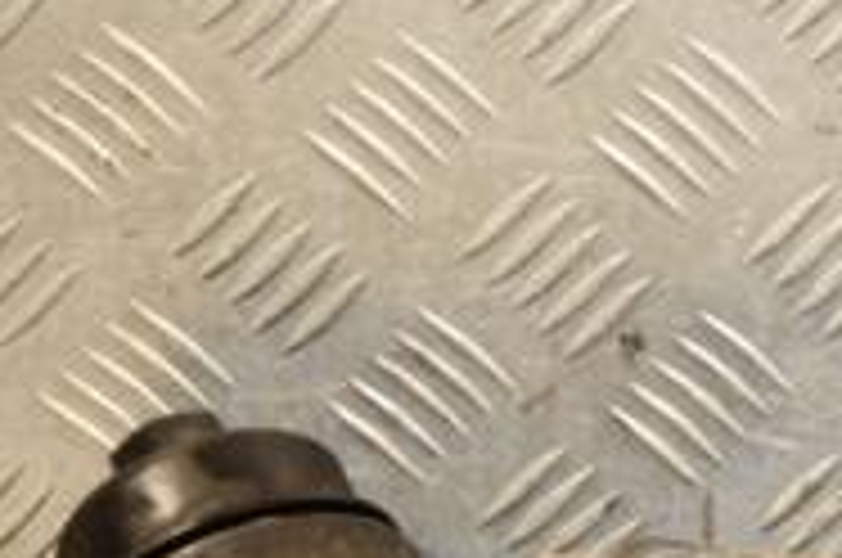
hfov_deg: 8.4
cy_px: 490
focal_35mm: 241
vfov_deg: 5.7
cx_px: 1193
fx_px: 5627
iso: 800
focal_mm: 50
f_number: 5
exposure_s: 1/160
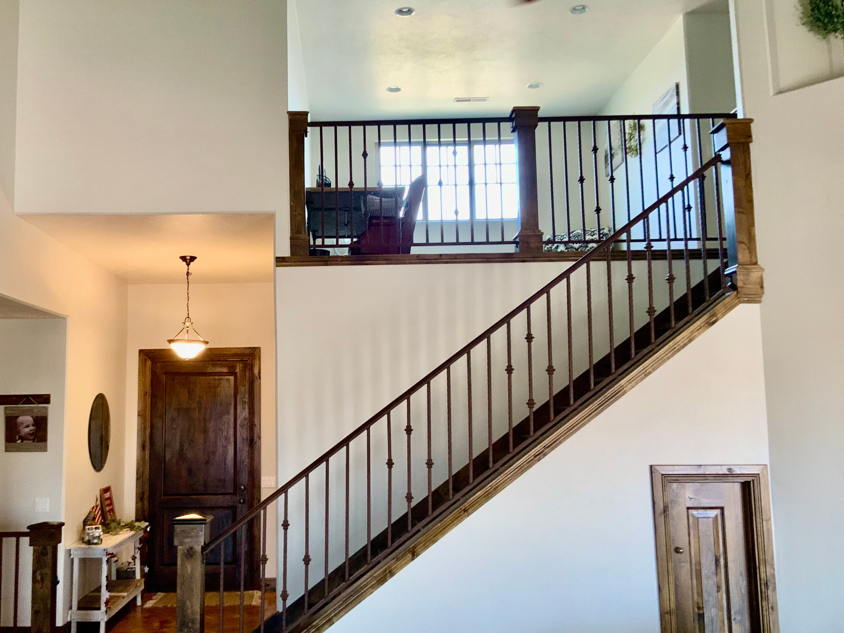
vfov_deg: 39.6
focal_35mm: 36
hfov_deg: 51.1
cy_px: 315
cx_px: 348
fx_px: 878
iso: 100
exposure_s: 1/60
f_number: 1.8
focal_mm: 3
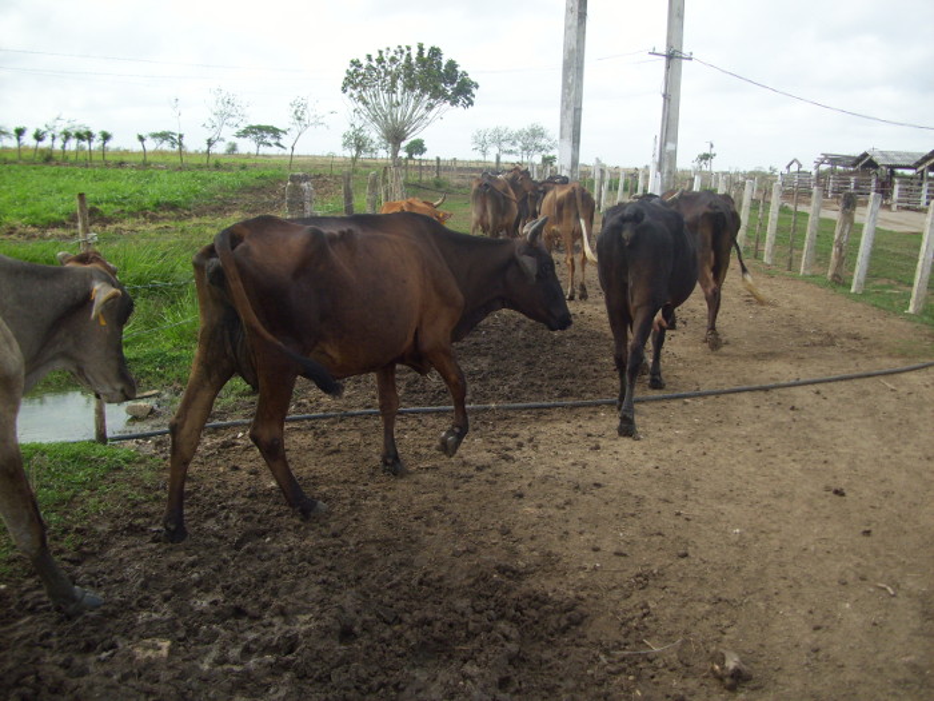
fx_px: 917
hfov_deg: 54.0
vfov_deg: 41.8
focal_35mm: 34
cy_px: 350
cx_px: 467
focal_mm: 5.7
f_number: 2.9
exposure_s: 1/500
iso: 80
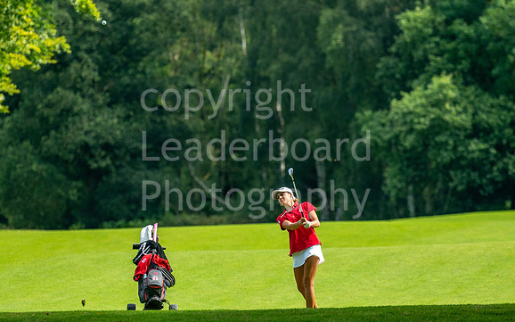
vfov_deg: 2.9
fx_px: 6455
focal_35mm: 460
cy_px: 154
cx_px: 258
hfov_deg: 4.6
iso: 320
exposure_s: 1/1250
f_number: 5
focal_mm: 300
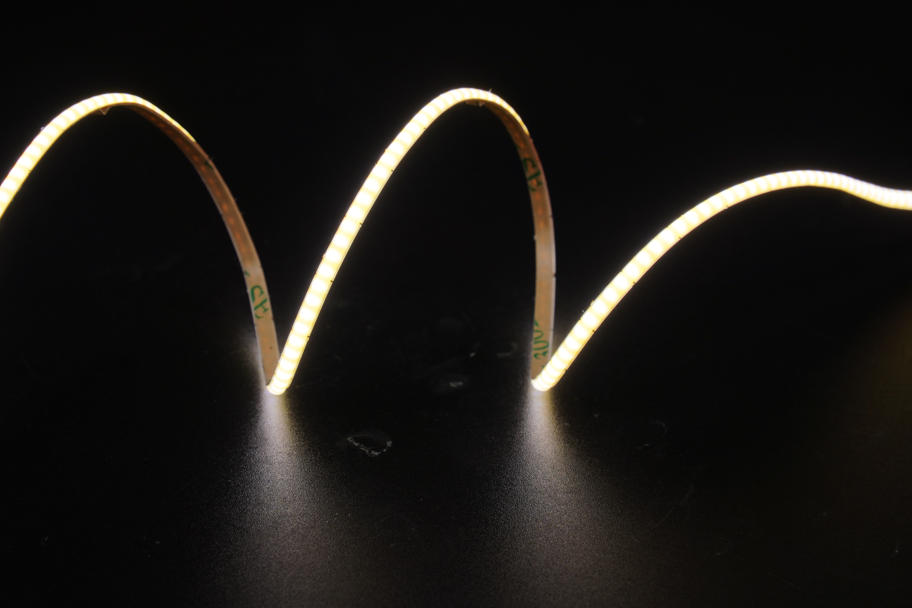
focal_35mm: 223
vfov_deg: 6.2
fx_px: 5649
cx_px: 431
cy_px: 265
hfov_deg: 9.2
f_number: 14
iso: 100
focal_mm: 185
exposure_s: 1/80
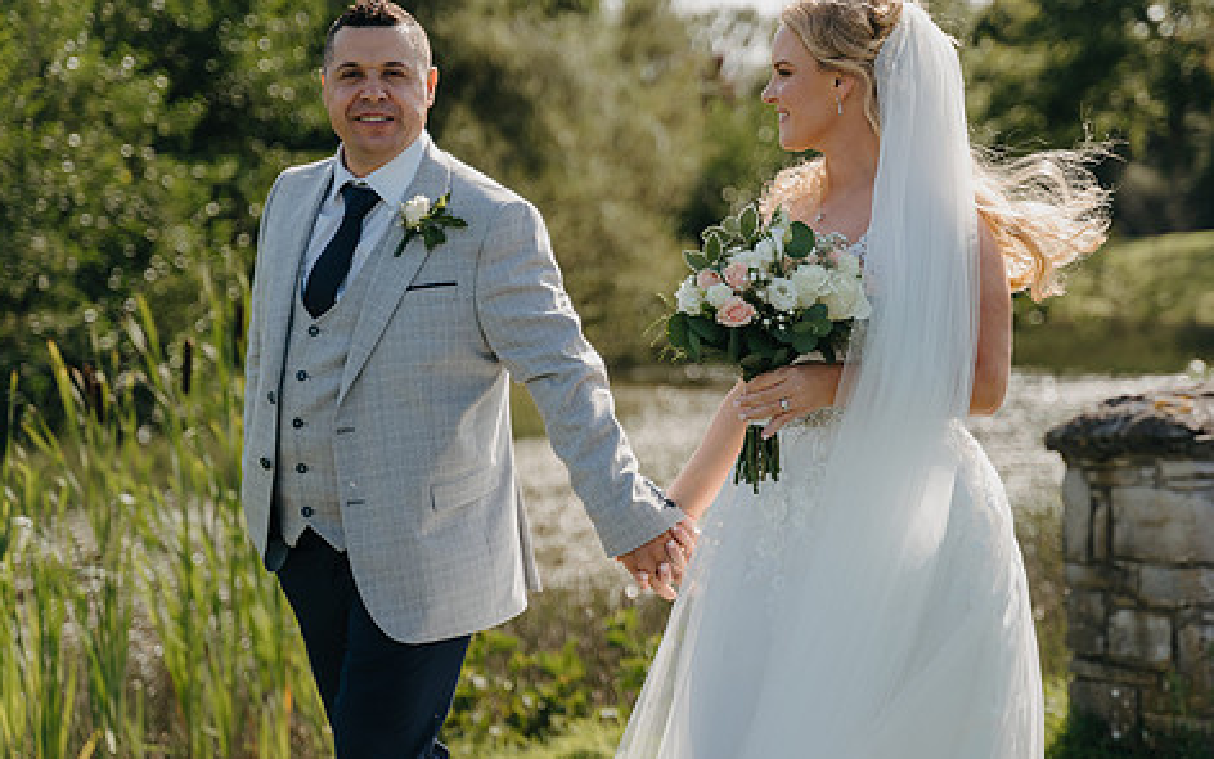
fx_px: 3110
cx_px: 666
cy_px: 325
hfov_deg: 22.1
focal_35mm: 94
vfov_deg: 13.9
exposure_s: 1/1000
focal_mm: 75
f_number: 2.8
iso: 80
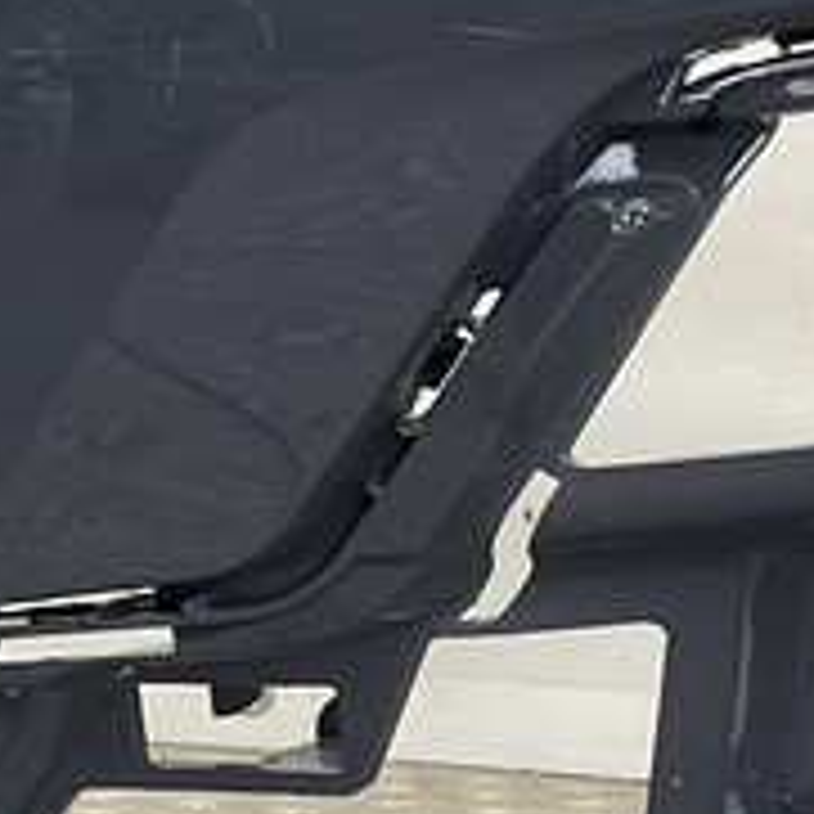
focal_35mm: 143
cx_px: -468
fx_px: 3804
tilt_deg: -7.1
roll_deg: -4.1
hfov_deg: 11.6
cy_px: 562
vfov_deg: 12.2
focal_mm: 3
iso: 32
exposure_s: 1/120
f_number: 1.8
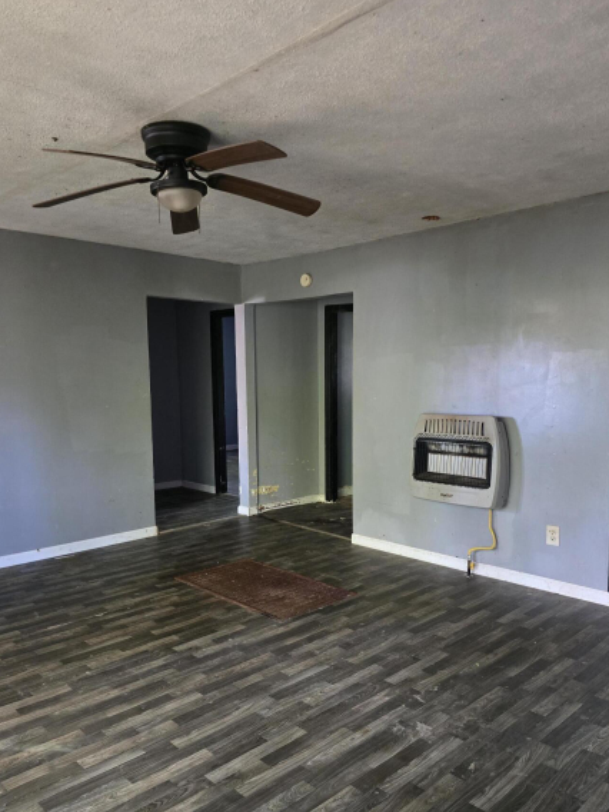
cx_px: 325
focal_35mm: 27
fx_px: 633
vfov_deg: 65.0
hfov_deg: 51.3
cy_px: 467
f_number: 1.7
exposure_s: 1/60
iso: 1250
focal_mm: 6.3
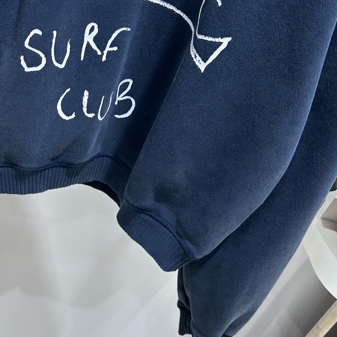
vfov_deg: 37.9
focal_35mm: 44
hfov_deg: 37.2
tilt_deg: -37.5
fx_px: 485
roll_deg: -19.1
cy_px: 226
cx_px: 76
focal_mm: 6.86
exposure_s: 1/100
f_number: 1.78
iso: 80
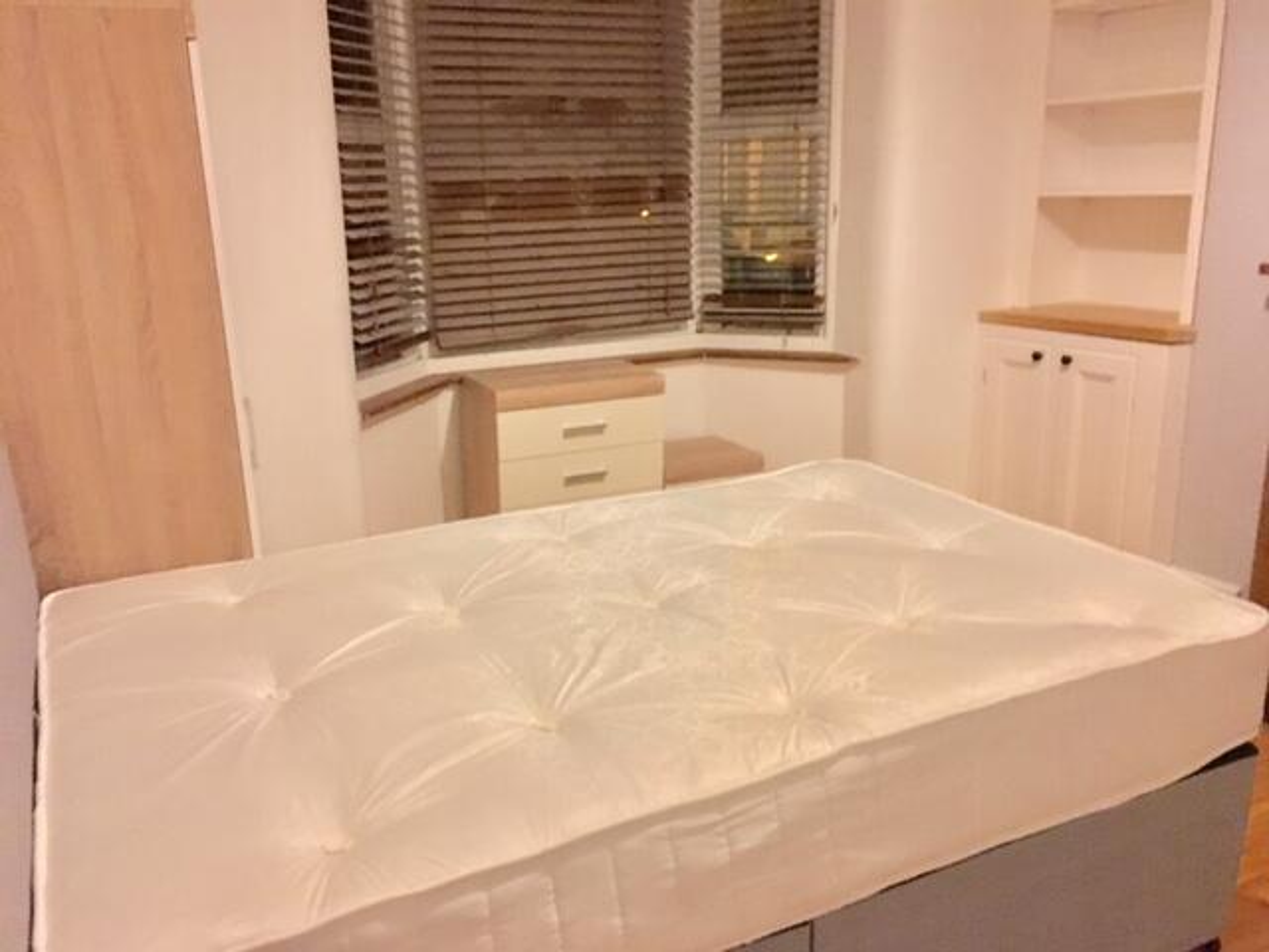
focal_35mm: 29
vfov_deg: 48.2
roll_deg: +1.2
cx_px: 634
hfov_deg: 61.7
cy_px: 476
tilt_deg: -15.7
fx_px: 1063
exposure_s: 1/17
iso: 640
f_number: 2.2
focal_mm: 4.15
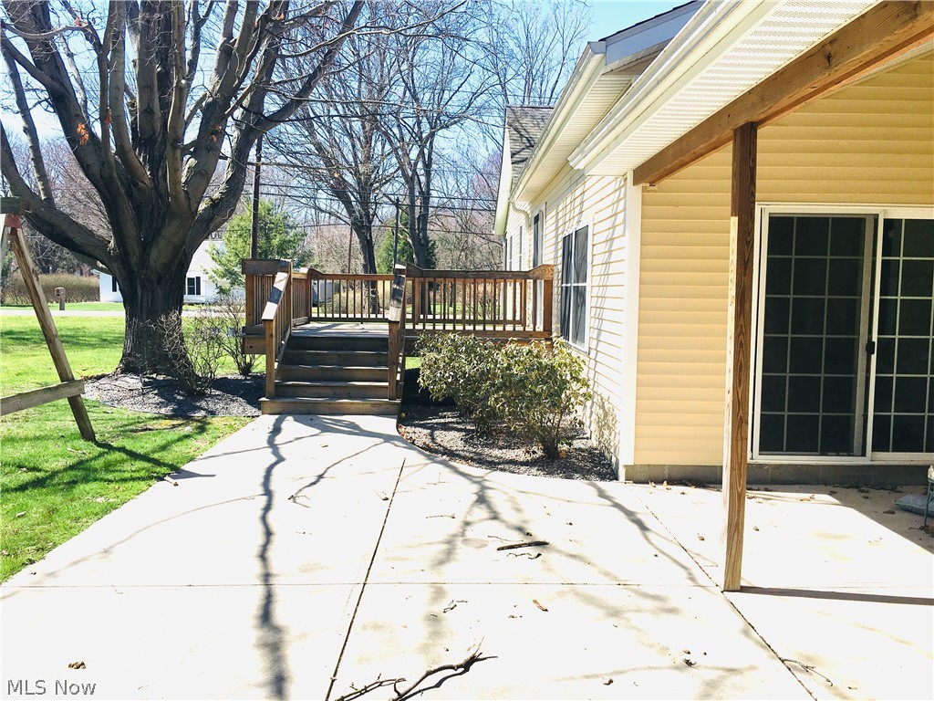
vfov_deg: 48.2
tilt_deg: -3.7
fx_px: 782
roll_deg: -0.5
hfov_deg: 61.7
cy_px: 350
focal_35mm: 29
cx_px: 467
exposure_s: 1/1350
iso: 25
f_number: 2.2
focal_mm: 4.15
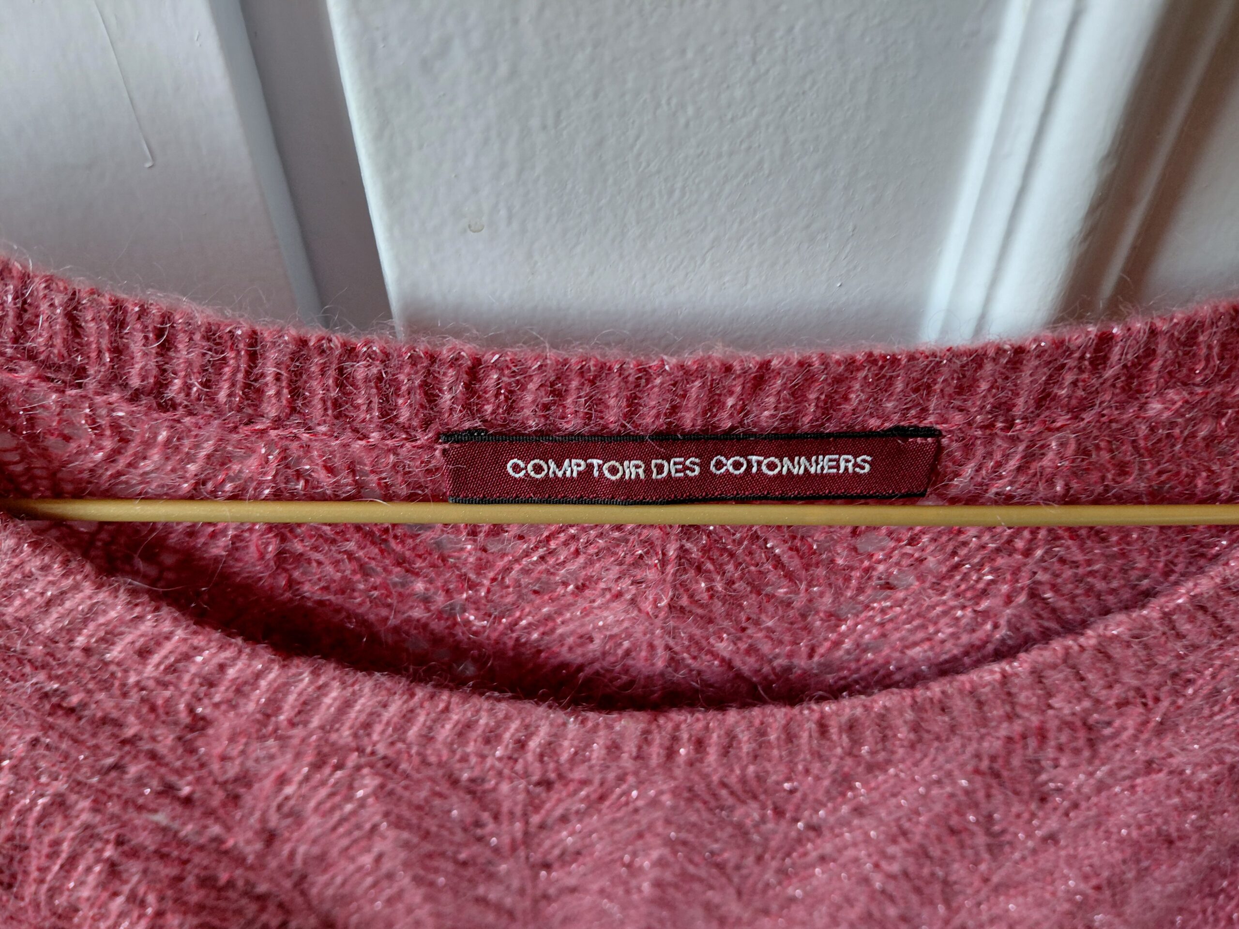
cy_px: 464
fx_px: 895
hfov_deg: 69.4
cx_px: 620
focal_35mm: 25
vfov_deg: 54.9
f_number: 1.8
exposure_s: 1/100
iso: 100
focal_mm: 4.69
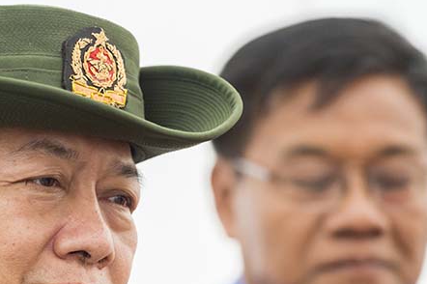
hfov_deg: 4.8
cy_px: 150
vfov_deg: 3.2
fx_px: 5144
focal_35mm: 434
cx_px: 91
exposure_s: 1/1600
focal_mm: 200
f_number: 4
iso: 800
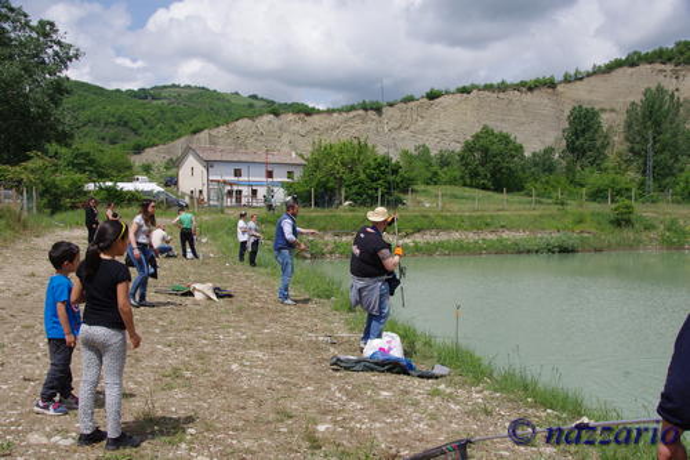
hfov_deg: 49.6
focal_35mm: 39
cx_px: 345
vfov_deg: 34.2
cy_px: 230
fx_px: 747
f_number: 11
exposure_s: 1/500
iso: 400
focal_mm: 26
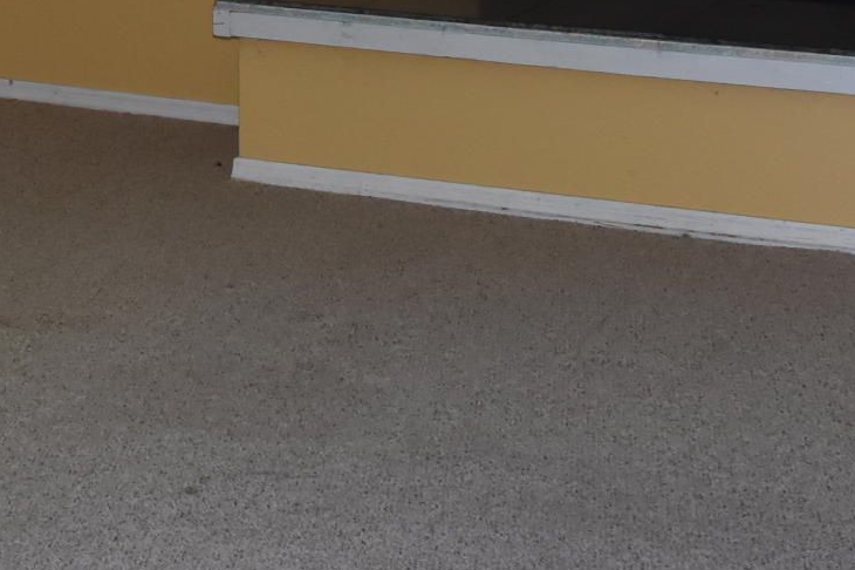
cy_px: -540
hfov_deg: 17.8
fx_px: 2635
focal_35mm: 111
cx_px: -83
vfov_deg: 11.3
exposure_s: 1/125
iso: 800
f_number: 5.6
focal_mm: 18
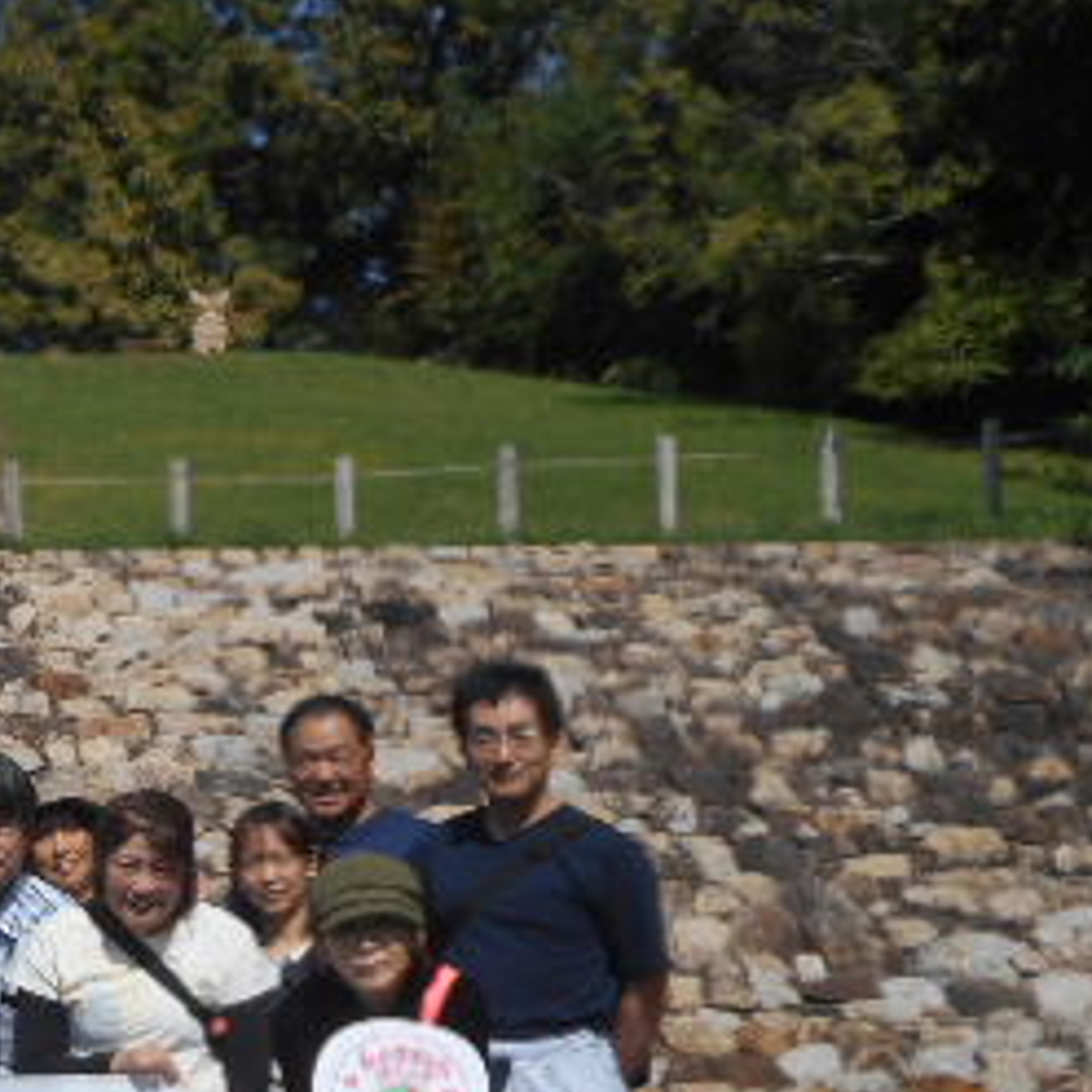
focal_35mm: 89
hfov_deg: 18.3
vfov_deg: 19.3
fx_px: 3176
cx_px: -295
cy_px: 841
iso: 80
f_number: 3.9
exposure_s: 1/1000
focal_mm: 6.7
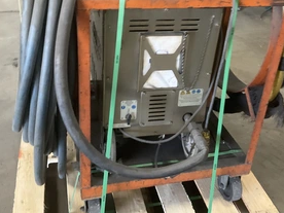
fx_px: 345
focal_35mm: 42
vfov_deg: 34.1
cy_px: 72
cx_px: 146
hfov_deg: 44.8
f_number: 1.8
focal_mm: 3
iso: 200
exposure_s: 1/40
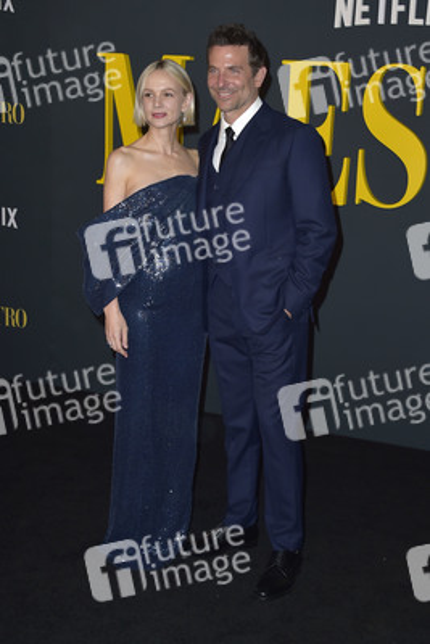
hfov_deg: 33.4
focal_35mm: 40
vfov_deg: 48.4
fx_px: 716
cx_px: 215
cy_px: 322
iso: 320
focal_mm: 40
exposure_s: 1/250
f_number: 6.3
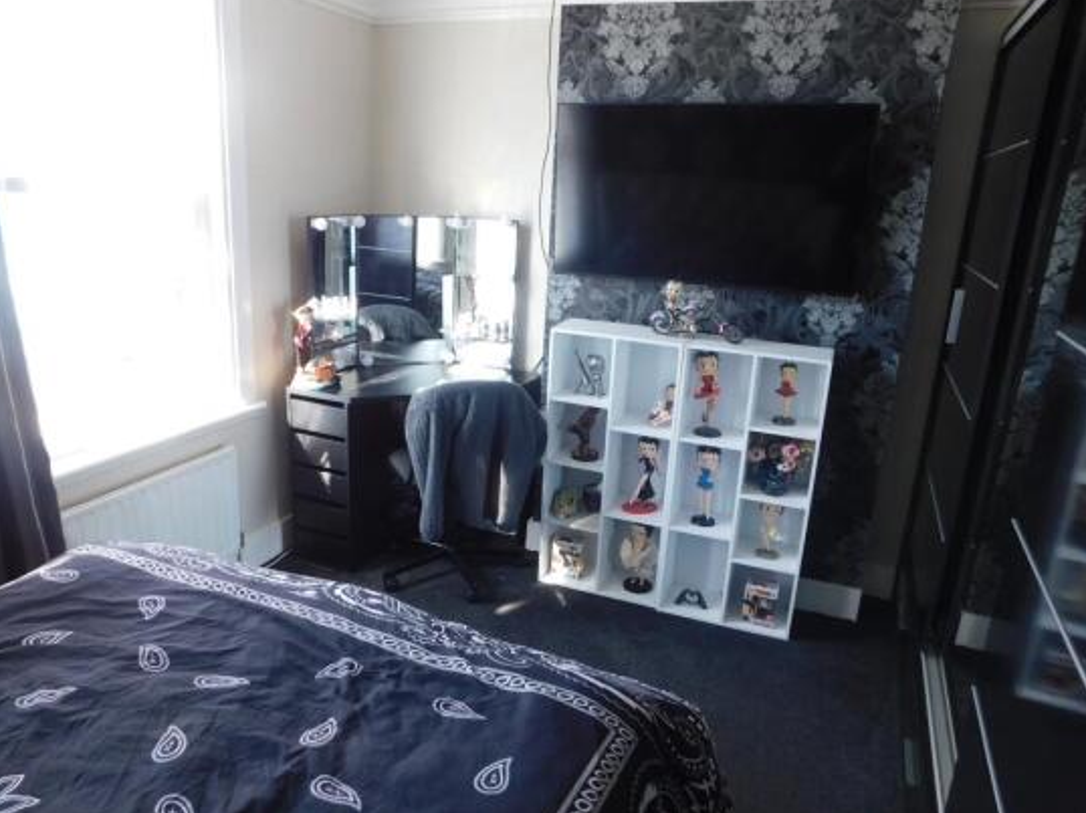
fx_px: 815
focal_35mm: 26
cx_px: 516
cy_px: 409
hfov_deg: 67.3
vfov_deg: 53.0
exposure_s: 1/30
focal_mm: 4.1
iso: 125
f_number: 3
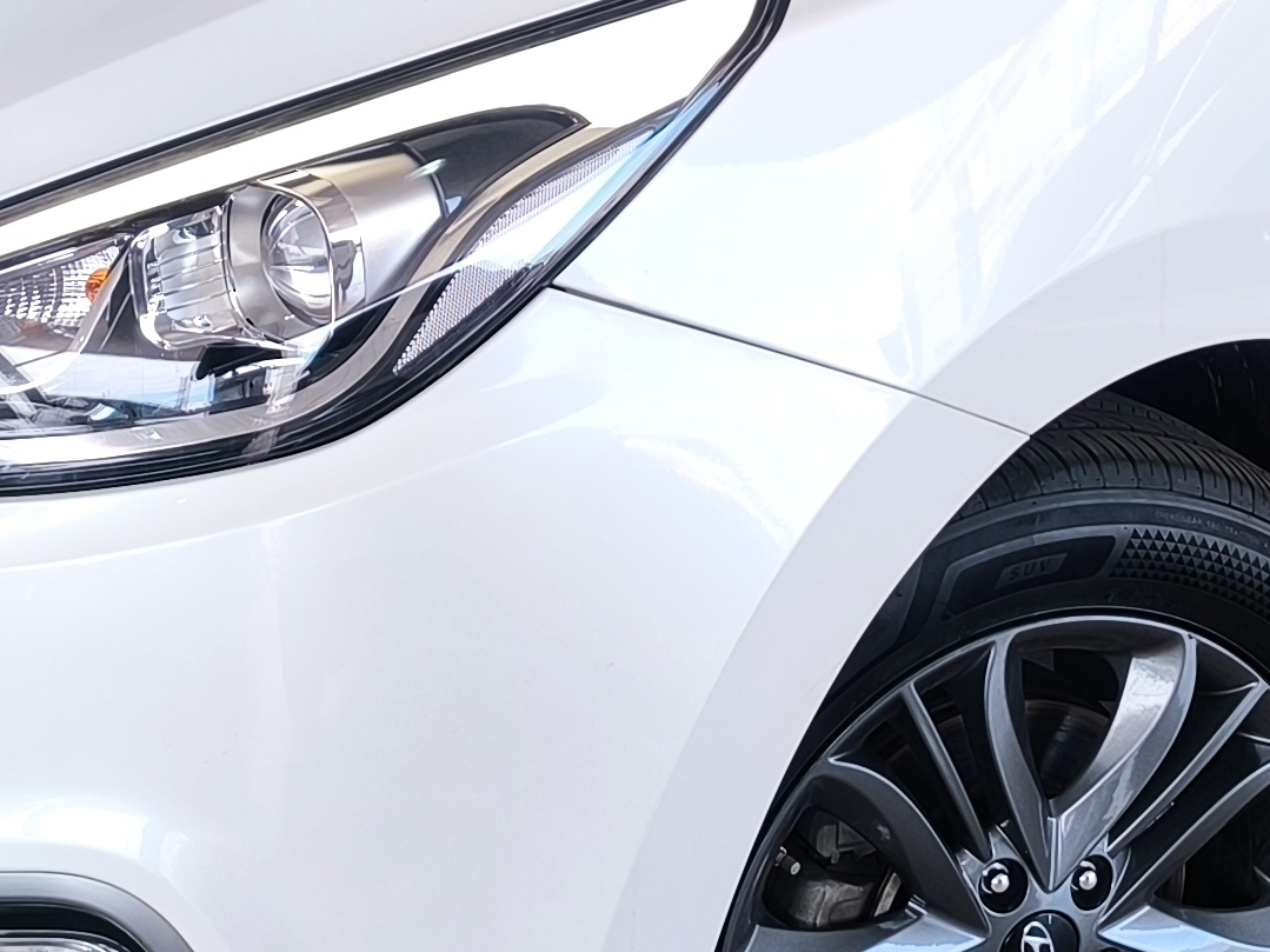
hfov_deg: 22.5
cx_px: 787
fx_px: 3192
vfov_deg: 16.7
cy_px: 41
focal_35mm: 87
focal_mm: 6.14
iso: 200
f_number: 1.65
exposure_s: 1/120
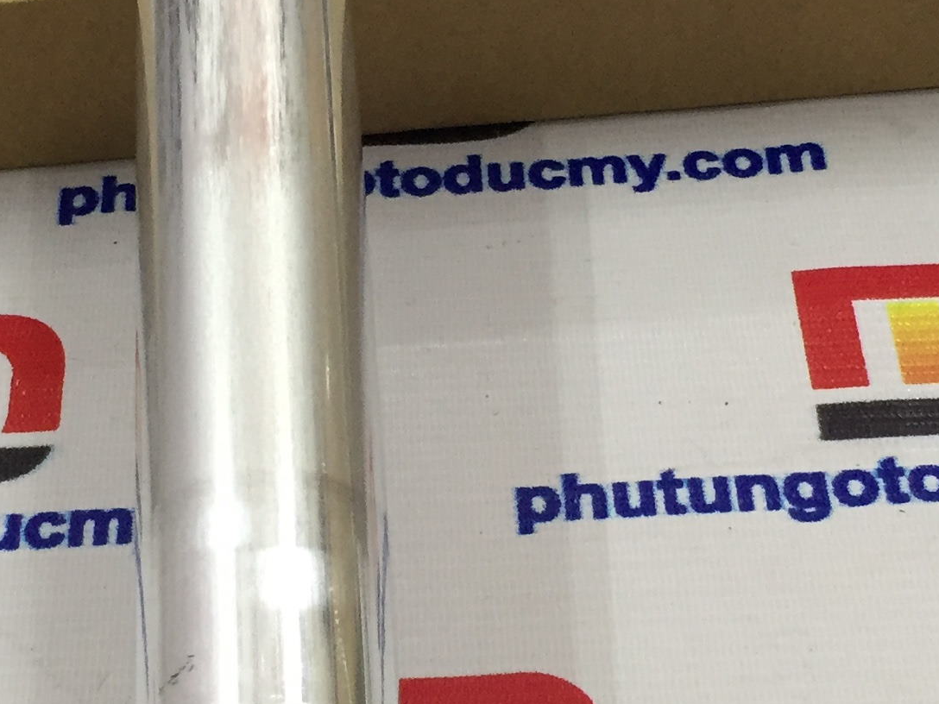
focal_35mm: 87
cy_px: 314
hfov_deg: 22.5
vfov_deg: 17.0
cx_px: 383
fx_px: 2360
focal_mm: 4.15
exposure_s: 1/33
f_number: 2.2
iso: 80
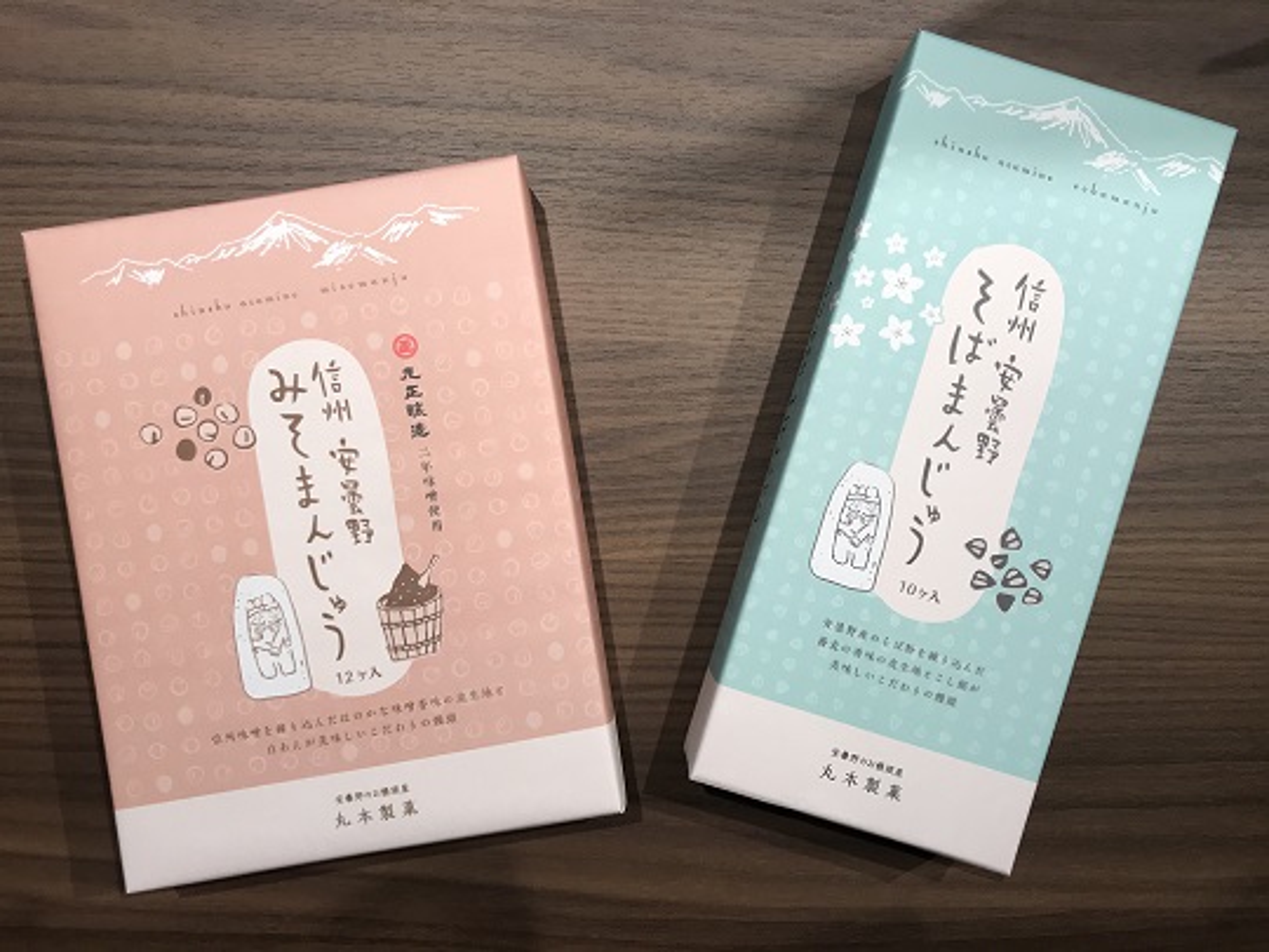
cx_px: 634
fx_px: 1026
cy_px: 476
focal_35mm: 28
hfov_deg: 63.4
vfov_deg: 49.7
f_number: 1.8
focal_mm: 3.99
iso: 32
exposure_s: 1/120
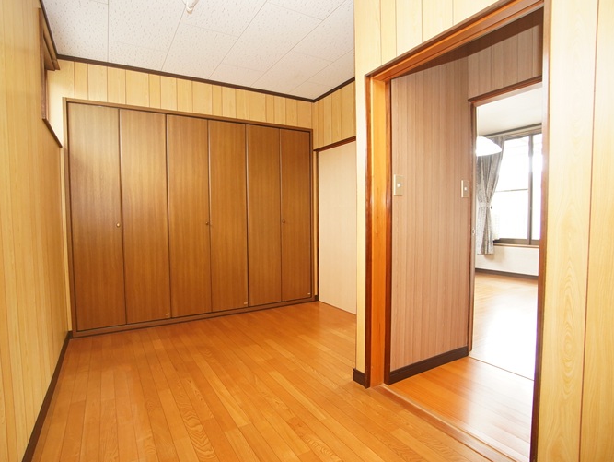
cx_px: 274
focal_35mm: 17
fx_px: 302
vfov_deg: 74.8
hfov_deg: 90.7
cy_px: 238
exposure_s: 1/160
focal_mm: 10
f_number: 4
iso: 2500
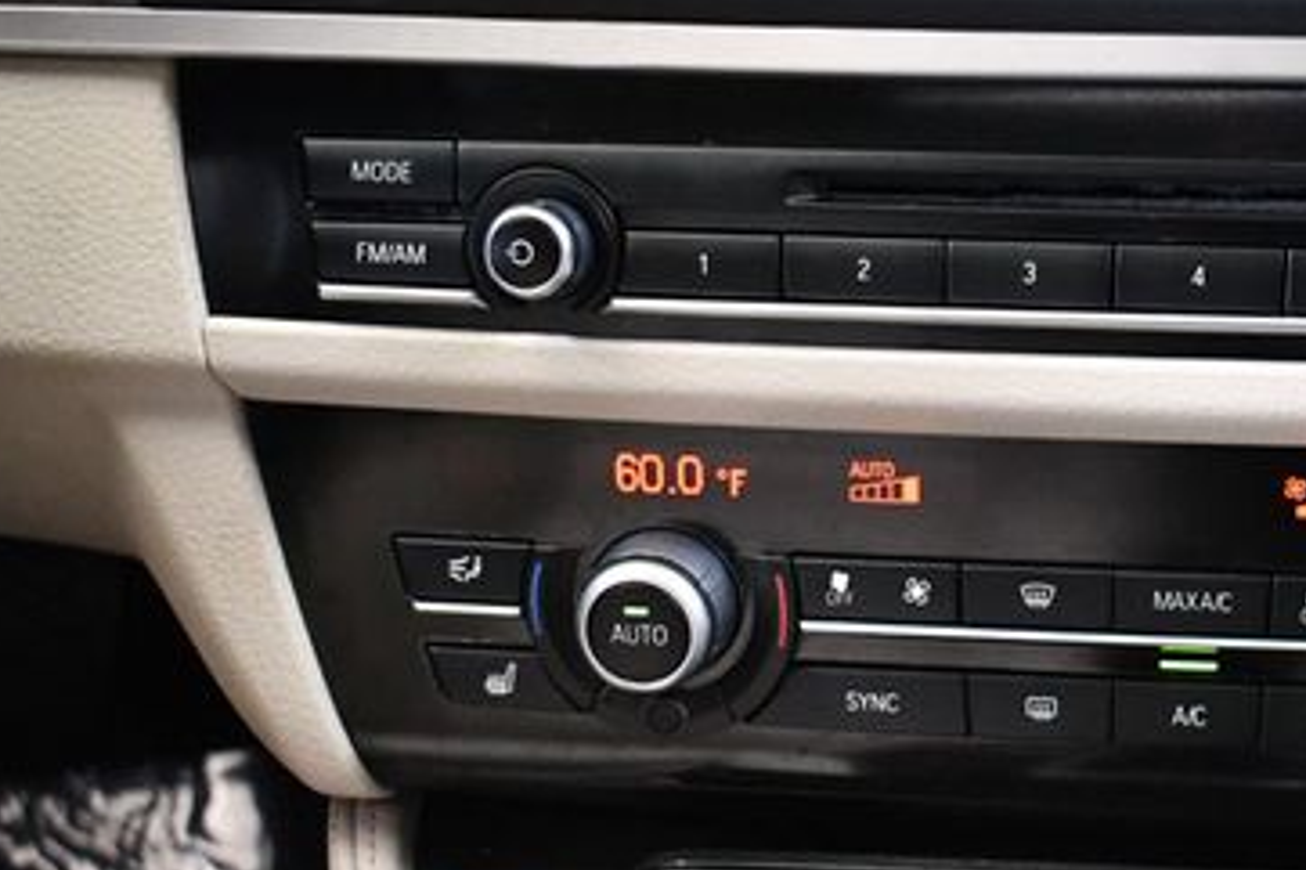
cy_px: 462
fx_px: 2756
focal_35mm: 76
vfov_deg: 17.9
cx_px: 1097
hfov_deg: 26.0
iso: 6400
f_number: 4.2
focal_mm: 29
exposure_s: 1/60
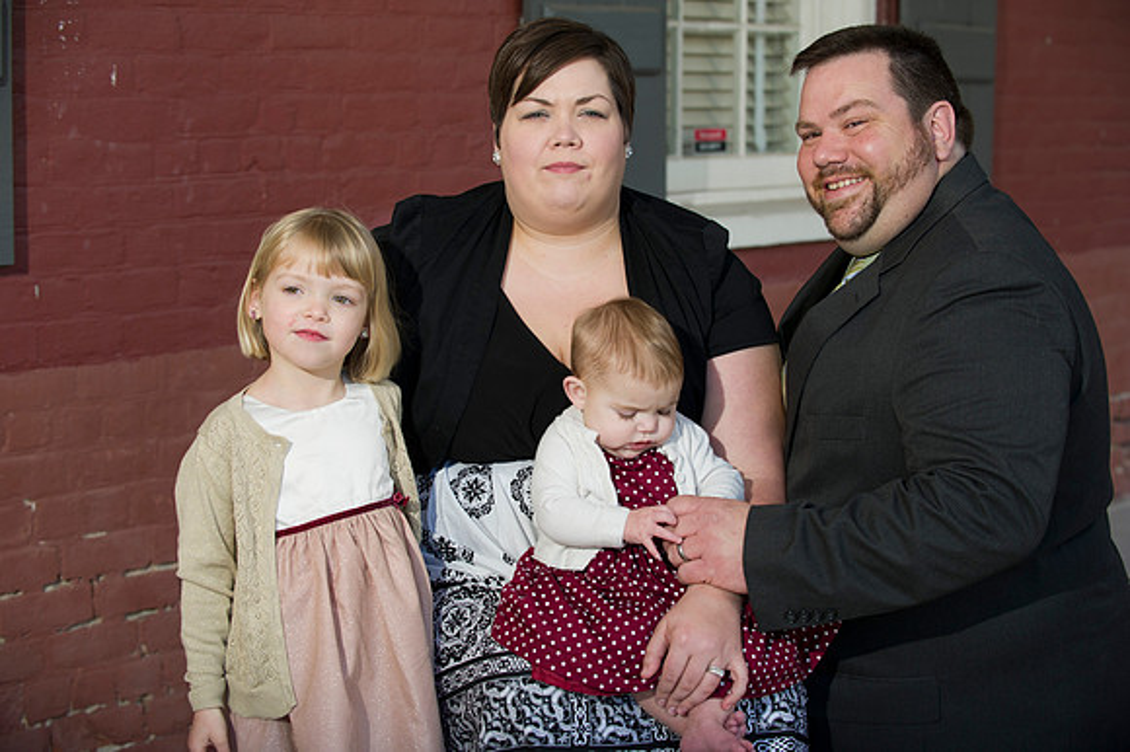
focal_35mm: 78
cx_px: 565
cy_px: 376
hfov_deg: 26.0
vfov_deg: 17.5
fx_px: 2447
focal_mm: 78
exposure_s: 1/250
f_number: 3.5
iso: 250
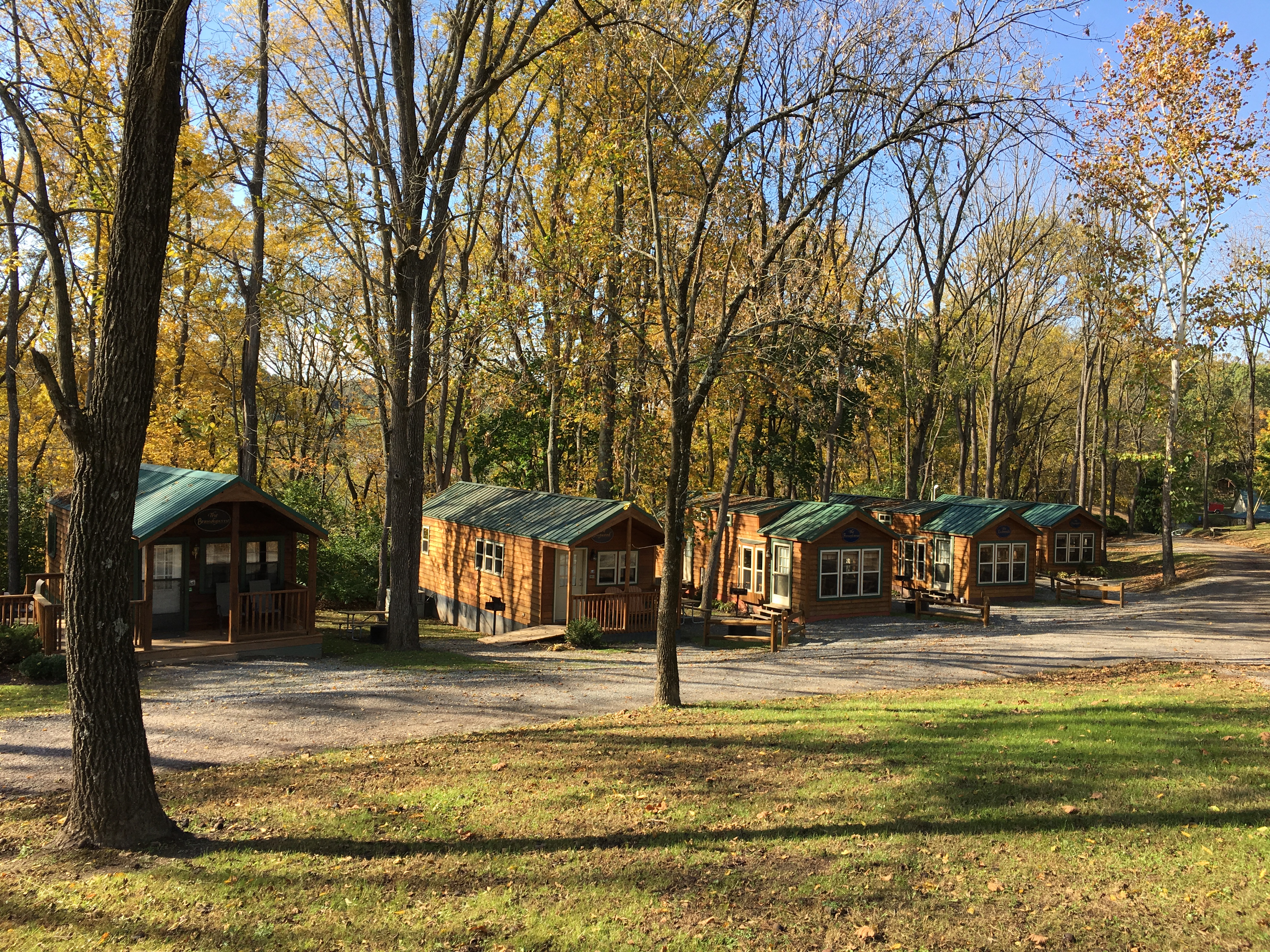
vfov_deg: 48.2
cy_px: 476
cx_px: 635
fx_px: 1064
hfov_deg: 61.7
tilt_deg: -1.4
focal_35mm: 29
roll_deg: -2.4
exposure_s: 1/545
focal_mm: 4.15
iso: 25
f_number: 2.2
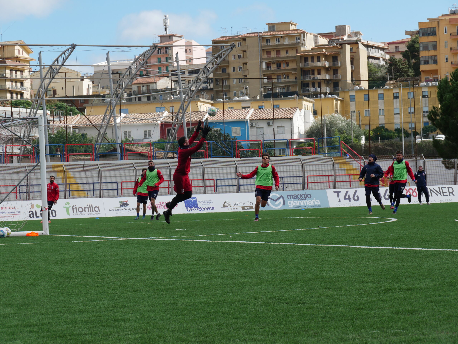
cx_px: 229
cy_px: 172
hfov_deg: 16.4
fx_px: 1588
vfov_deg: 12.4
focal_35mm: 120
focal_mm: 60
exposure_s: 1/400
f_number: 8
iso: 200
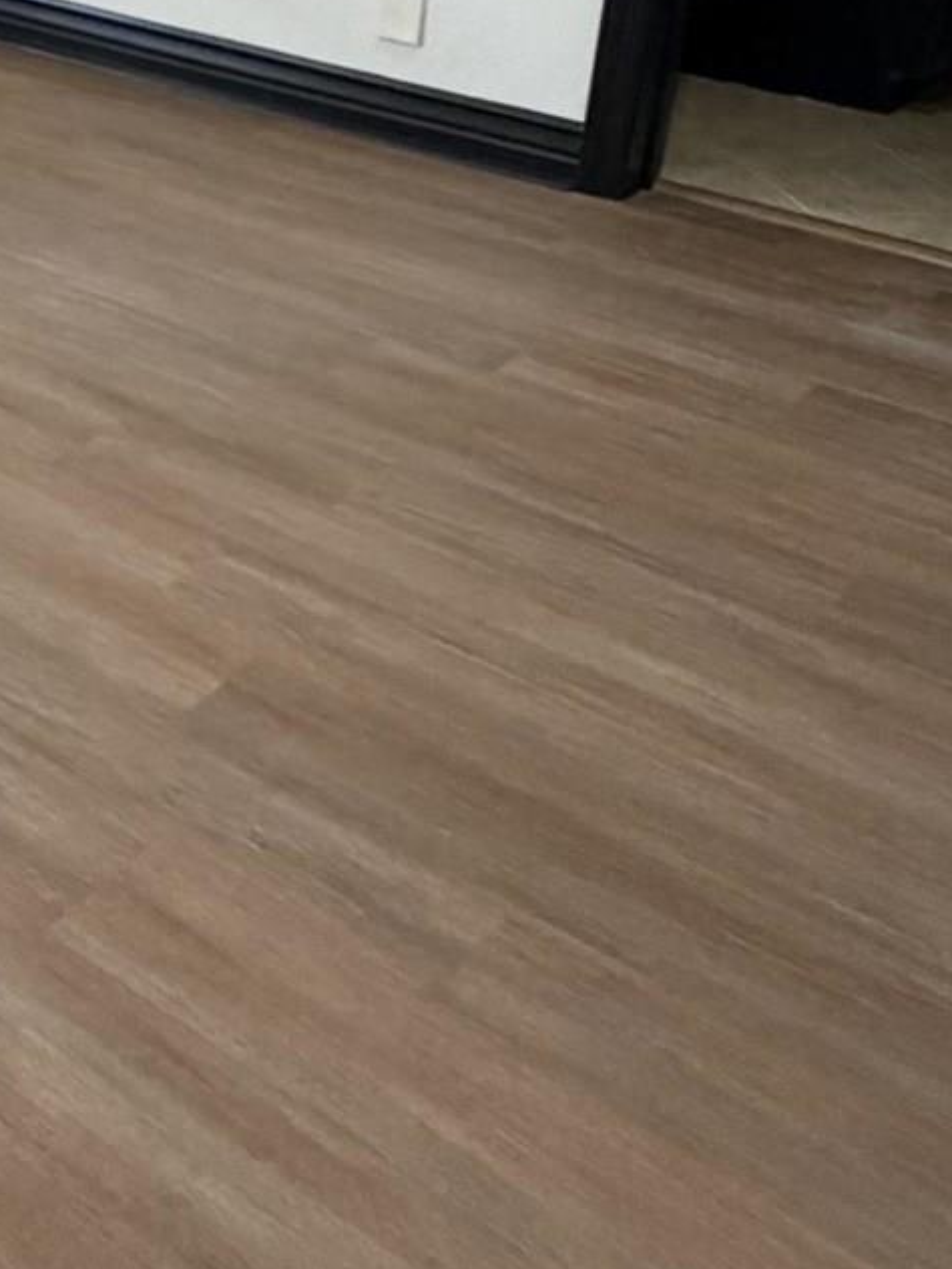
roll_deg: +0.6
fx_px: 1870
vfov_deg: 35.1
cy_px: 100
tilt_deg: -19.2
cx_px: -299
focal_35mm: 51
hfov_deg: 24.7
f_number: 2.2
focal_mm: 2.22
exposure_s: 1/120
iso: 320
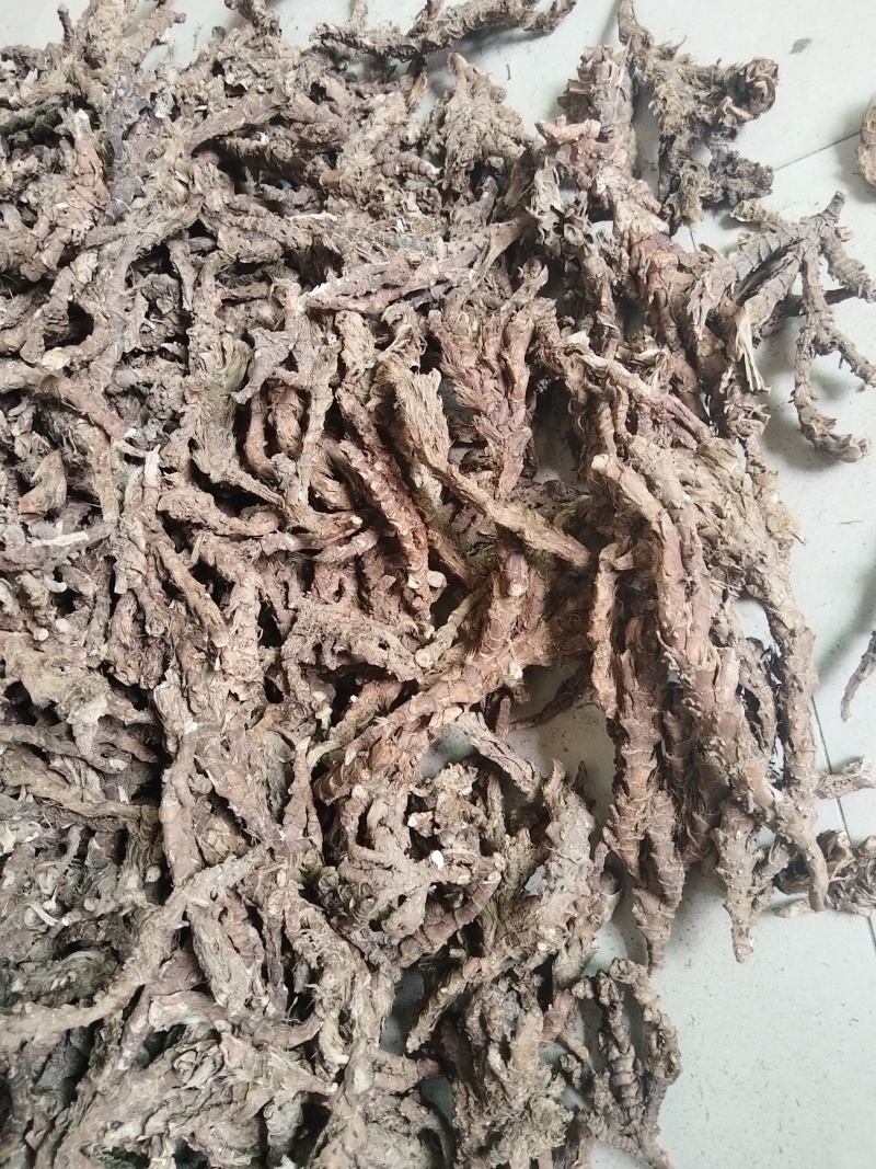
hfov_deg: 53.1
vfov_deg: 67.3
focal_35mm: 26
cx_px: 438
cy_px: 584
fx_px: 877
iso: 2980
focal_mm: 4.95
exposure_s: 1/100
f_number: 1.9
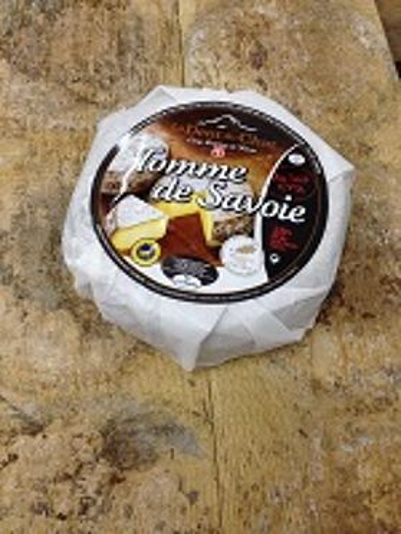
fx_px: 541
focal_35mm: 35
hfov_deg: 40.7
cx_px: 200
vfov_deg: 52.6
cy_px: 267
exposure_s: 1/30
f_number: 2.4
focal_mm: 4.28
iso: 50
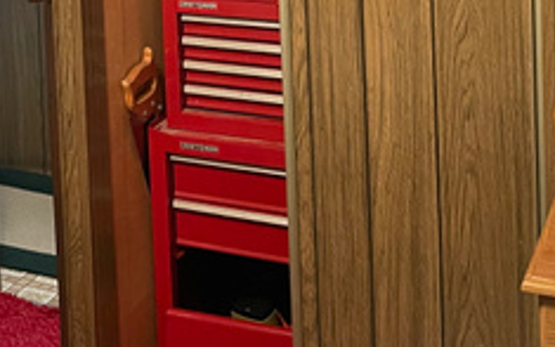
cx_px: 130
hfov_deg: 27.1
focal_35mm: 75
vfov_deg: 15.9
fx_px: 1135
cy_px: -175
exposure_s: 1/40
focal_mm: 4.2
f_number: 1.6
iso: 400
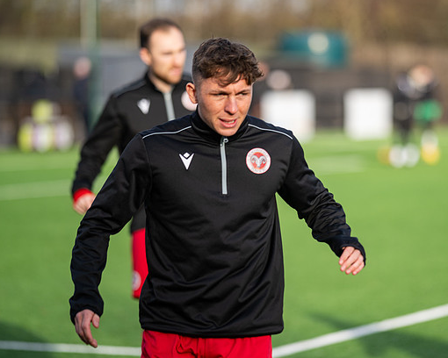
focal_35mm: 191
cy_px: 192
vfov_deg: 8.1
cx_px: 315
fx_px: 2532
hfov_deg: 10.1
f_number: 1.8
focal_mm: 135
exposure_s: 1/2000
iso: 100
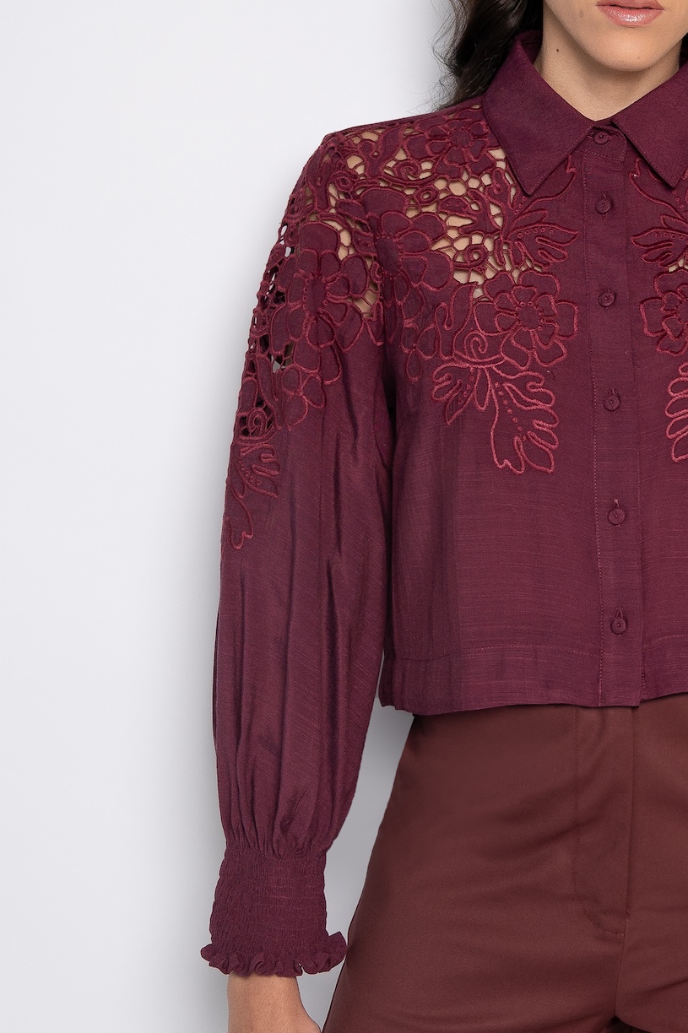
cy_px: 512
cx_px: 616
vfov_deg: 25.1
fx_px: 2324
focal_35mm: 81
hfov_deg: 16.6
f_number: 5
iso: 250
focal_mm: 44
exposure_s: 1/125
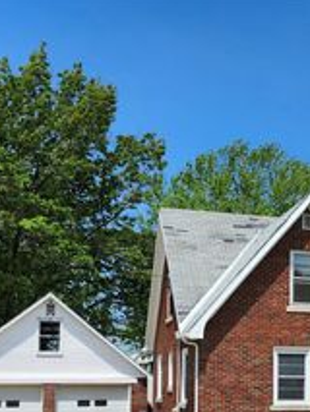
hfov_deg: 26.2
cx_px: 275
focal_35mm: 54
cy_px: 355
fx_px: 644
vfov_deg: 34.0
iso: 25
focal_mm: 5.54
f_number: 1.8
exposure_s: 1/2010
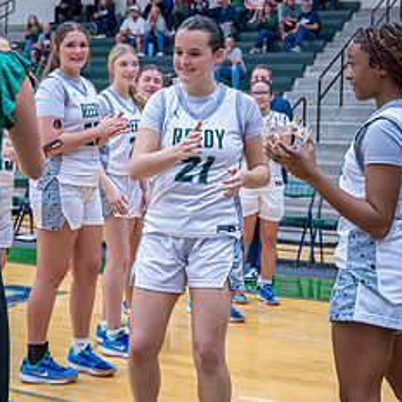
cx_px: 167
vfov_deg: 27.6
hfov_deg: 27.7
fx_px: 815
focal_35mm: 62
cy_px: 153
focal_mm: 24
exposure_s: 1/1000
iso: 4000
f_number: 2.8
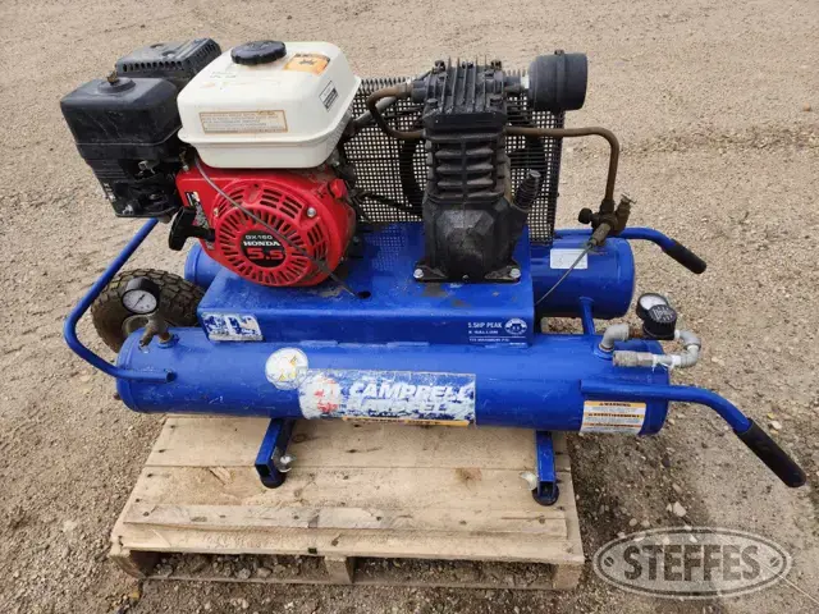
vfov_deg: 58.9
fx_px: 544
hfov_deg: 73.9
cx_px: 410
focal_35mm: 23
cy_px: 307
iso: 12
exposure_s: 1/591
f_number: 1.8
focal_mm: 6.4
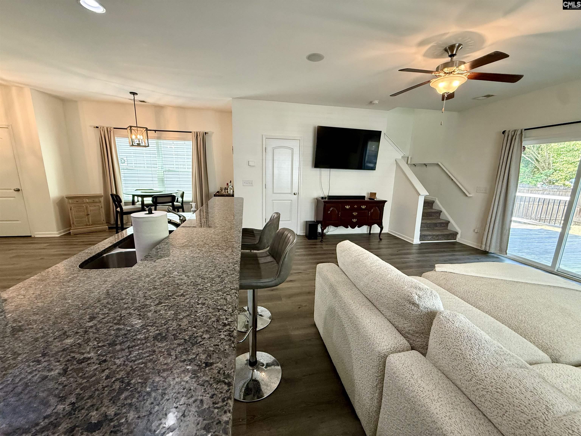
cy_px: 218
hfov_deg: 102.1
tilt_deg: -11.5
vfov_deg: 85.7
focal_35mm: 14
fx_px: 235
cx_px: 290
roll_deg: -1.8
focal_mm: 2.22
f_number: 2.2
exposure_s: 1/120
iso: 320
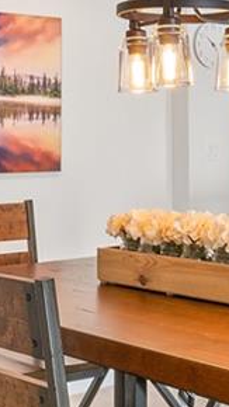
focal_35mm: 81
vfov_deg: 26.1
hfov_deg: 14.8
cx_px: 174
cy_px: 153
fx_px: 875
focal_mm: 14
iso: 200
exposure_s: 1/1.67
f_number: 13
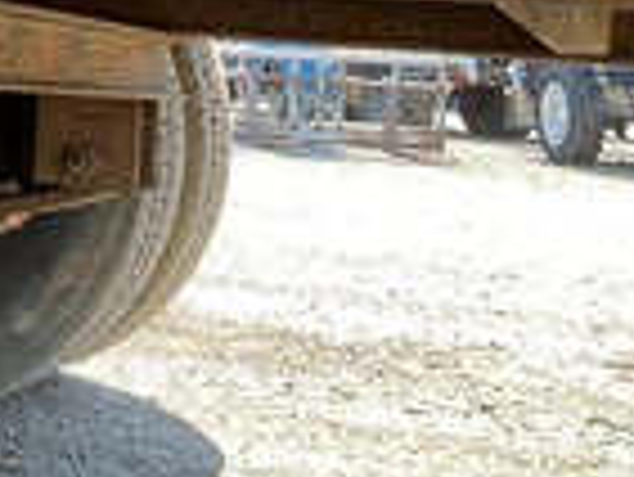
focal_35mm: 82
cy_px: -130
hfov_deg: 21.8
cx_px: -157
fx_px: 1503
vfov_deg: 17.0
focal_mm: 3
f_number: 1.8
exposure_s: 1/122
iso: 40
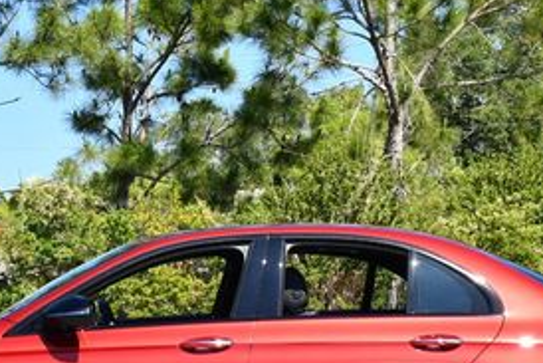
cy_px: 252
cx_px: 192
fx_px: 1977
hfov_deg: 15.6
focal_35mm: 131
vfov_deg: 10.5
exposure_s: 1/250
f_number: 8
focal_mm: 28
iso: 180
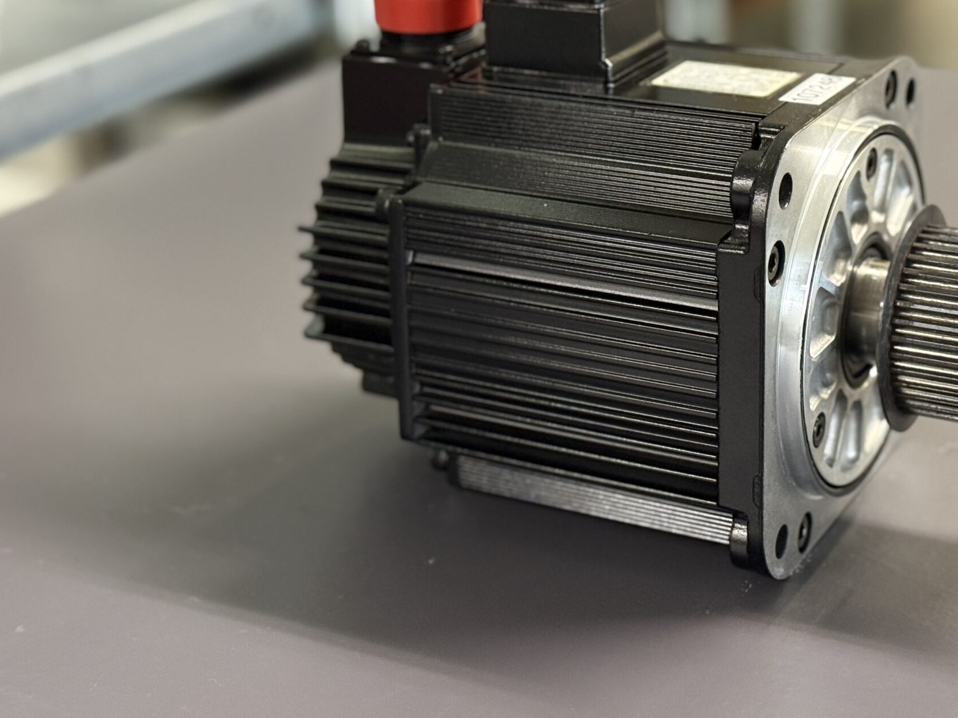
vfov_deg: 20.1
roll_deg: +1.0
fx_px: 2020
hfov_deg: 26.7
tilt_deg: -19.0
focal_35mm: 73
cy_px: 208
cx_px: 540
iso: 400
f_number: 1.78
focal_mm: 6.76
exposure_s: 1/33
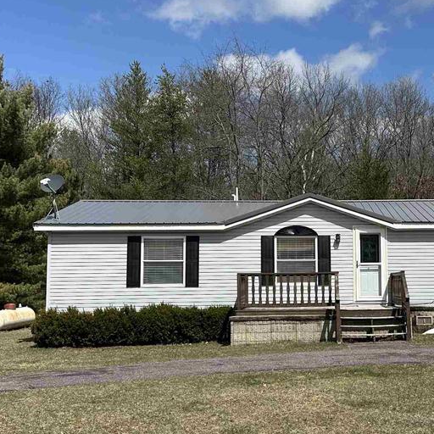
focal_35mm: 53
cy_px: 226
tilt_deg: +4.4
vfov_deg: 32.2
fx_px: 752
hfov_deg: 31.5
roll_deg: +0.1
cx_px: 339
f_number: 1.78
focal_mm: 6.86
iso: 80
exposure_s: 1/6211
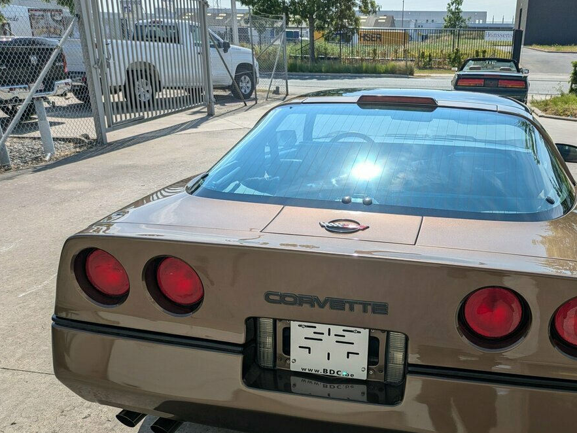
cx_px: 368
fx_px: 567
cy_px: 281
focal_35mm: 34
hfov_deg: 53.2
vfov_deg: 41.4
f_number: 1.89
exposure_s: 1/2959
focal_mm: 5.43
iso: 47
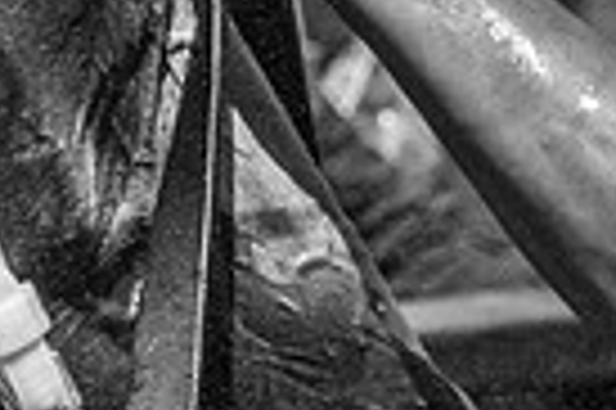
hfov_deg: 2.6
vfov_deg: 1.8
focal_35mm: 783
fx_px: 13382
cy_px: -185
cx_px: -478
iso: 100
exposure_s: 1/800
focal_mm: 49.7
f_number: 4.5
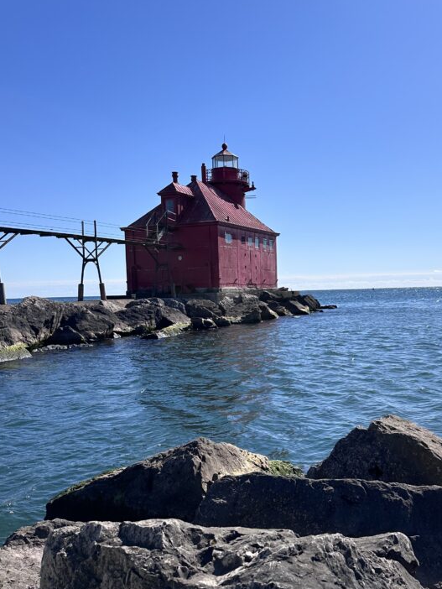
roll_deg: +1.3
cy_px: 313
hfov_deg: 40.4
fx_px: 596
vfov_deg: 52.6
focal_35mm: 35
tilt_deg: -2.6
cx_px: 282
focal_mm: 6.86
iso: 80
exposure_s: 1/7576
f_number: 1.78
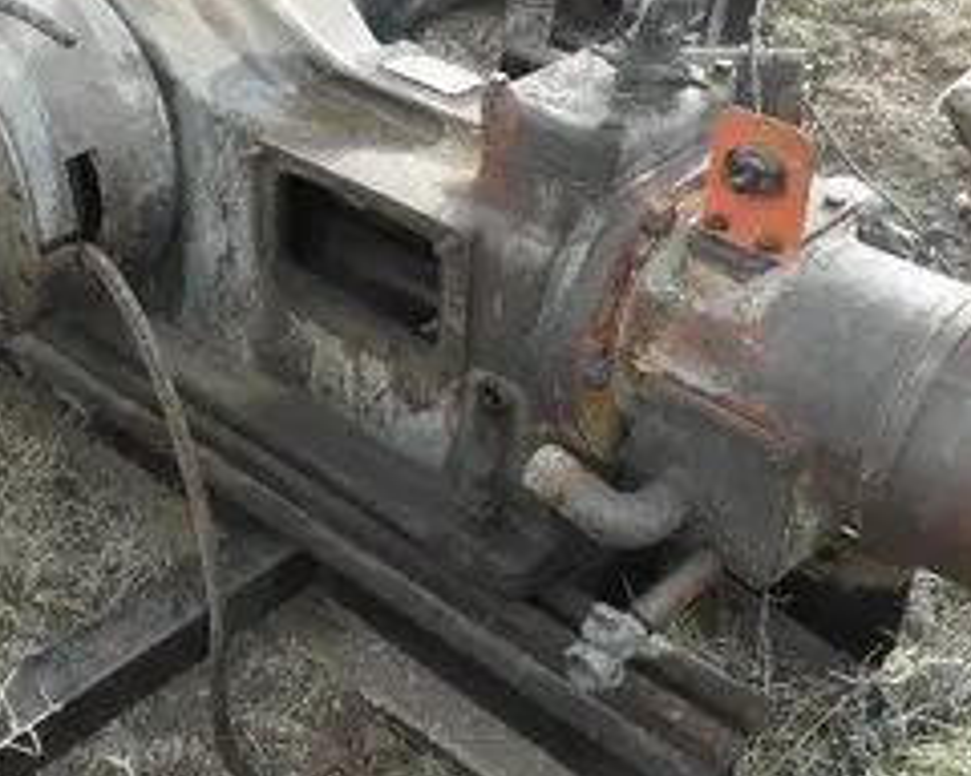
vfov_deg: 26.5
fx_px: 1638
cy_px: 234
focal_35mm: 57
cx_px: 344
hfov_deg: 32.8
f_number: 3.2
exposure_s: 1/100
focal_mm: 6.1
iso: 64
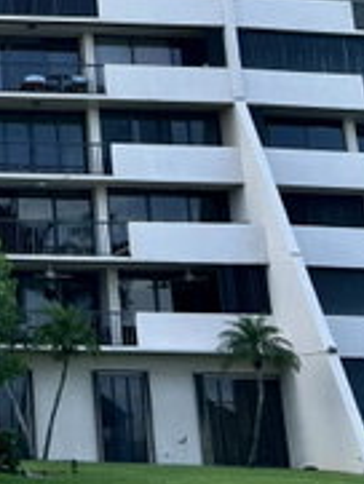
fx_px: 1372
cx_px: -174
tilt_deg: +24.7
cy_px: -207
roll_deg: -1.2
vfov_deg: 18.2
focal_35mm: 98
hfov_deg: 14.2
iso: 50
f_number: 1.5
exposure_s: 1/1449
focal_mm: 5.7
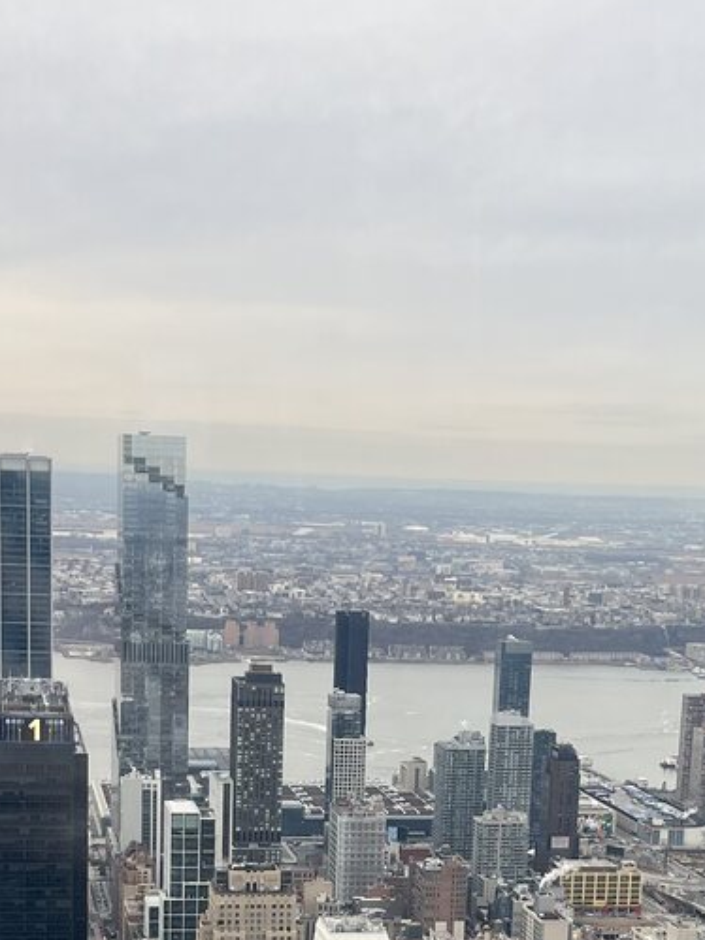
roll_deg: -1.8
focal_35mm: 73
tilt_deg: -9.9
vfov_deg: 25.5
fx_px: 1983
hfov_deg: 20.2
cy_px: 908
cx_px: 386
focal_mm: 5.1
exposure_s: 1/1151
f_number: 1.6
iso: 50
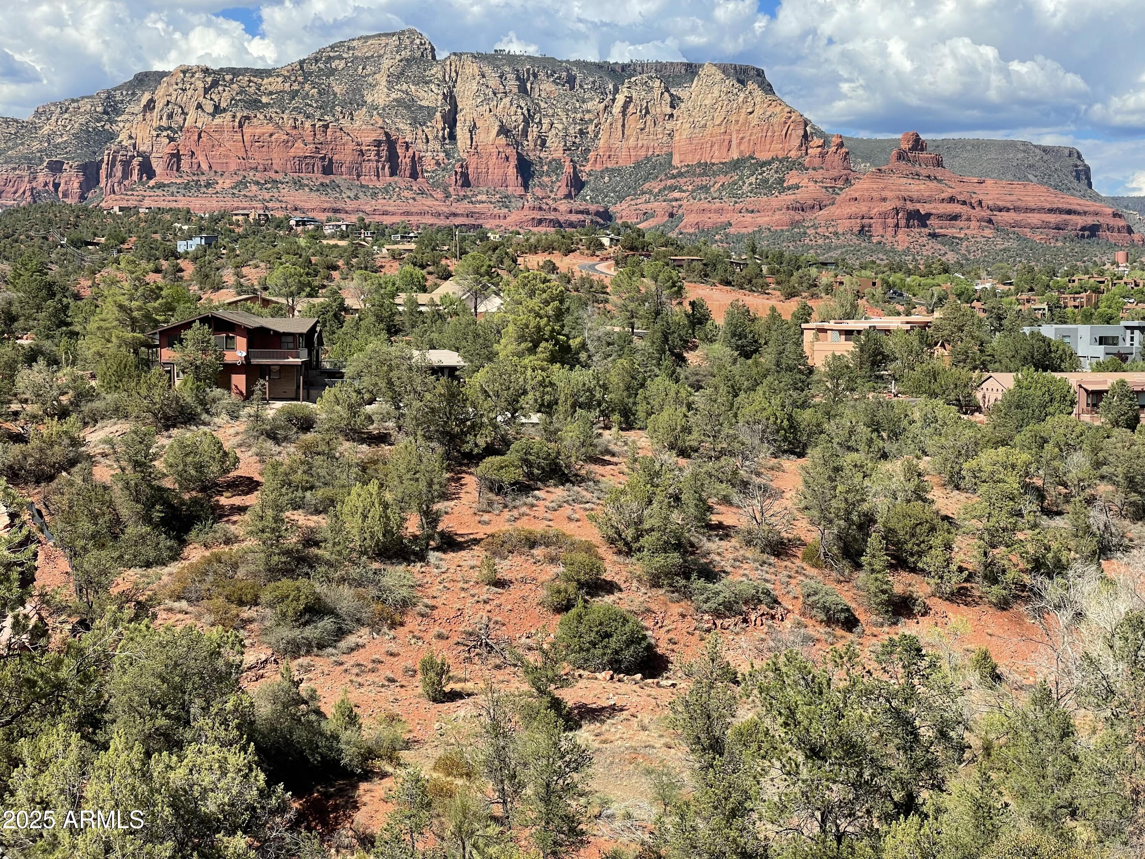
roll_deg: -0.8
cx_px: 572
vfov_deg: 28.0
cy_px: 430
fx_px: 1720
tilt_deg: -4.3
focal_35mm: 52
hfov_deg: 36.8
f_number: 2
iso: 25
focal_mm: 6
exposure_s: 1/1295
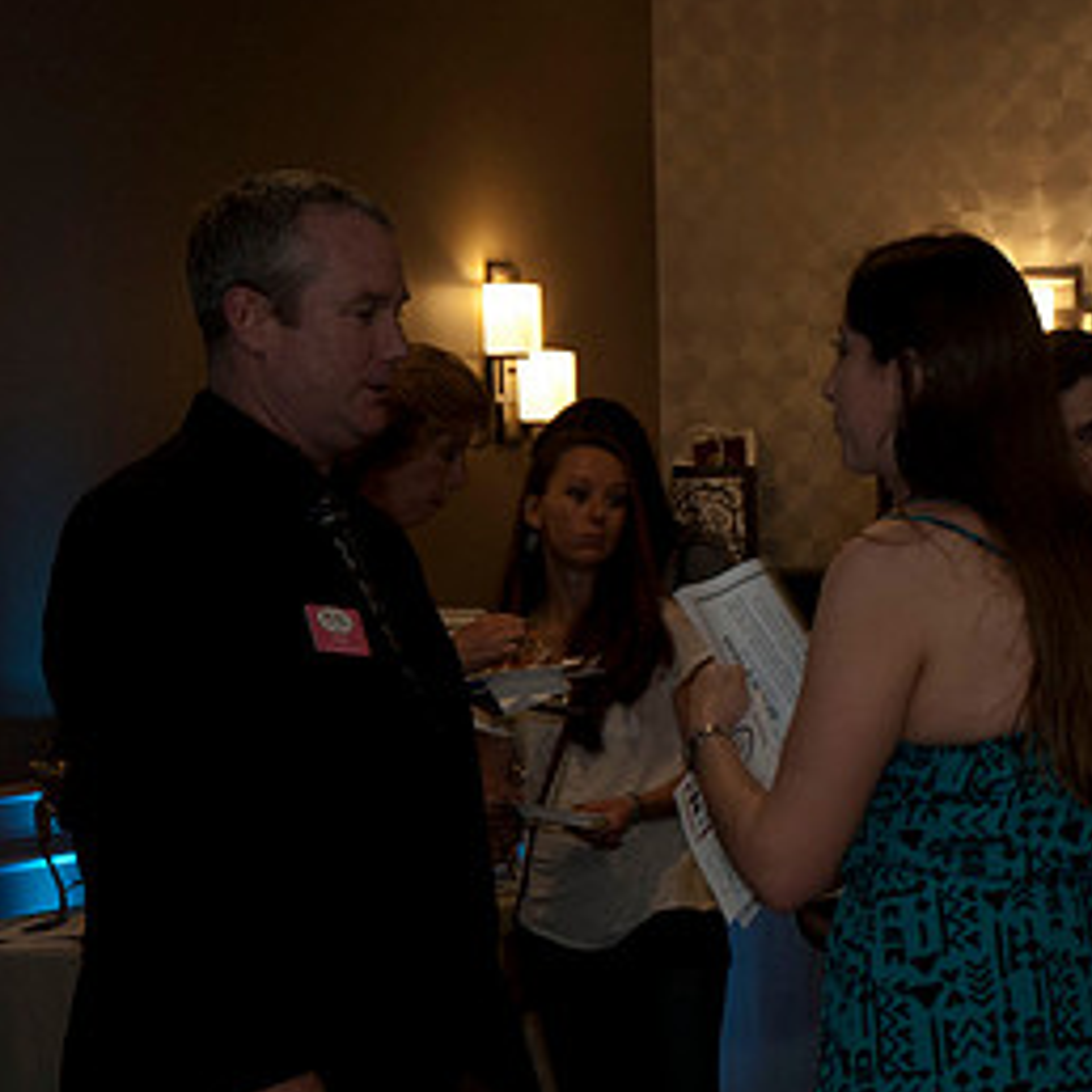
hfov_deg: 13.1
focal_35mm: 132
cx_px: 1054
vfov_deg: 13.2
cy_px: 703
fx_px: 4711
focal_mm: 46
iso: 400
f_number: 4.5
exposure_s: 1/60
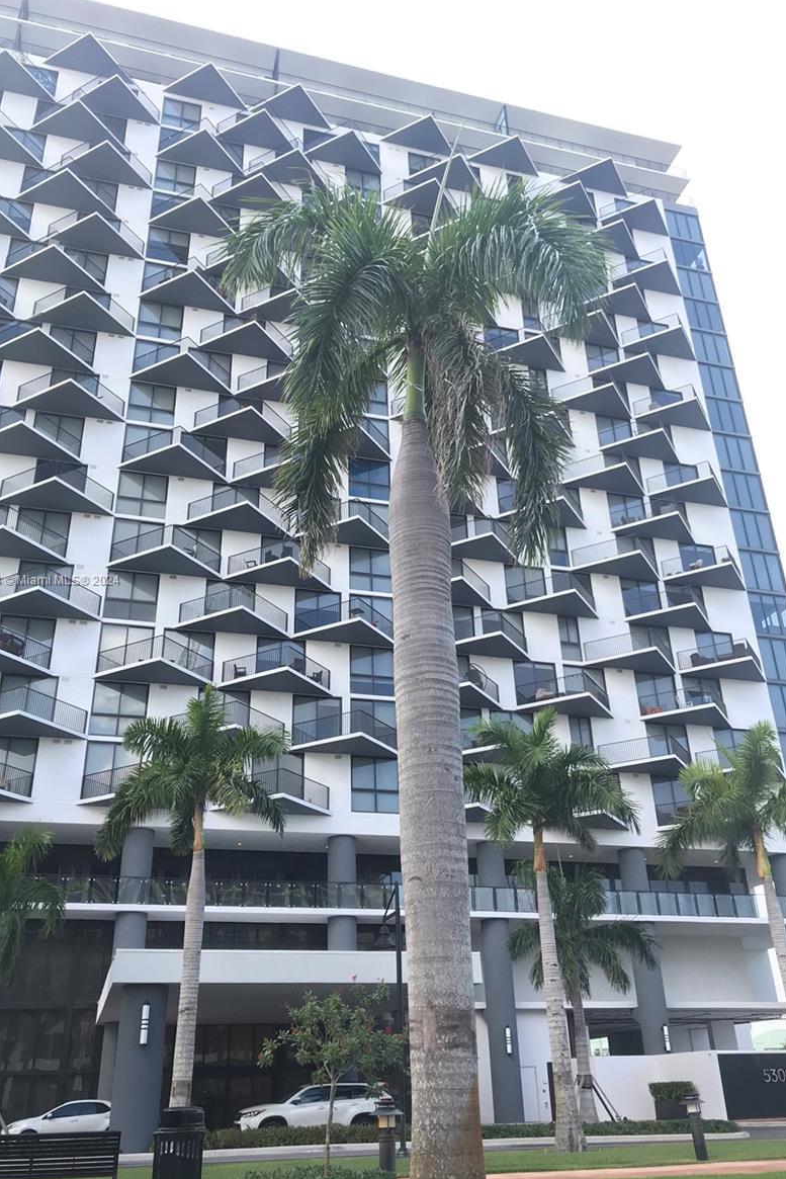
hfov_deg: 43.6
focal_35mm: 30
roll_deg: +1.3
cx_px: 389
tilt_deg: +29.6
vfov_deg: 61.9
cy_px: 581
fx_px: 982
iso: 25
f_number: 1.8
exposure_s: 1/120
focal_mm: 3.99
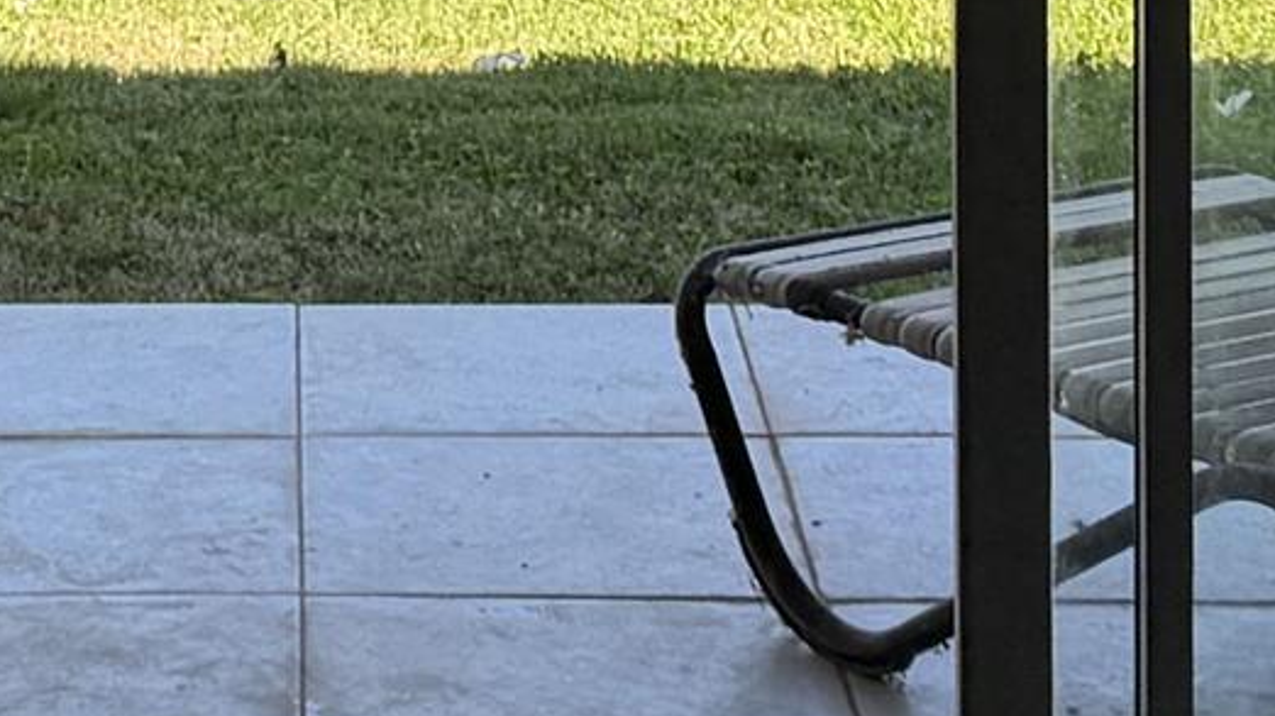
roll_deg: +0.6
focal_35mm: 154
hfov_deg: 13.9
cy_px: -860
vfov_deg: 7.5
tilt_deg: -3.6
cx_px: 340
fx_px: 5204
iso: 100
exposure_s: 1/1901
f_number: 1.78
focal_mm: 6.76
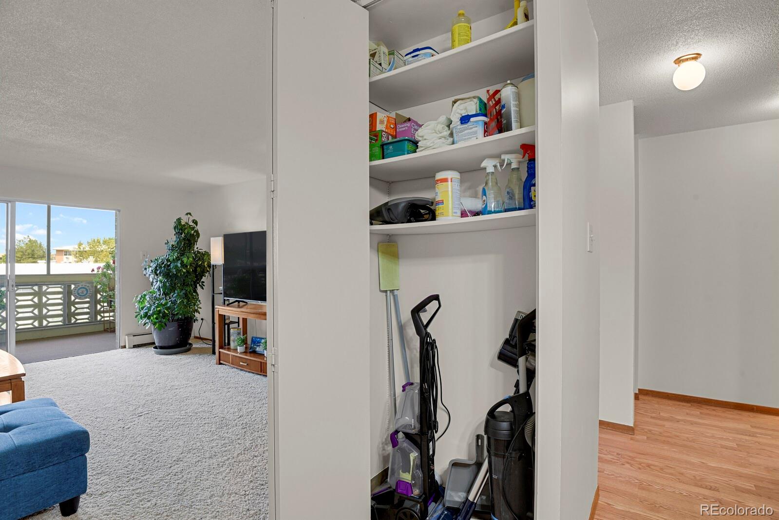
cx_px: 390
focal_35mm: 17
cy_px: 260
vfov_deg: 70.4
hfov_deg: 93.3
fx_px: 368
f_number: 8
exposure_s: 1.6
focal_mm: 17
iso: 250
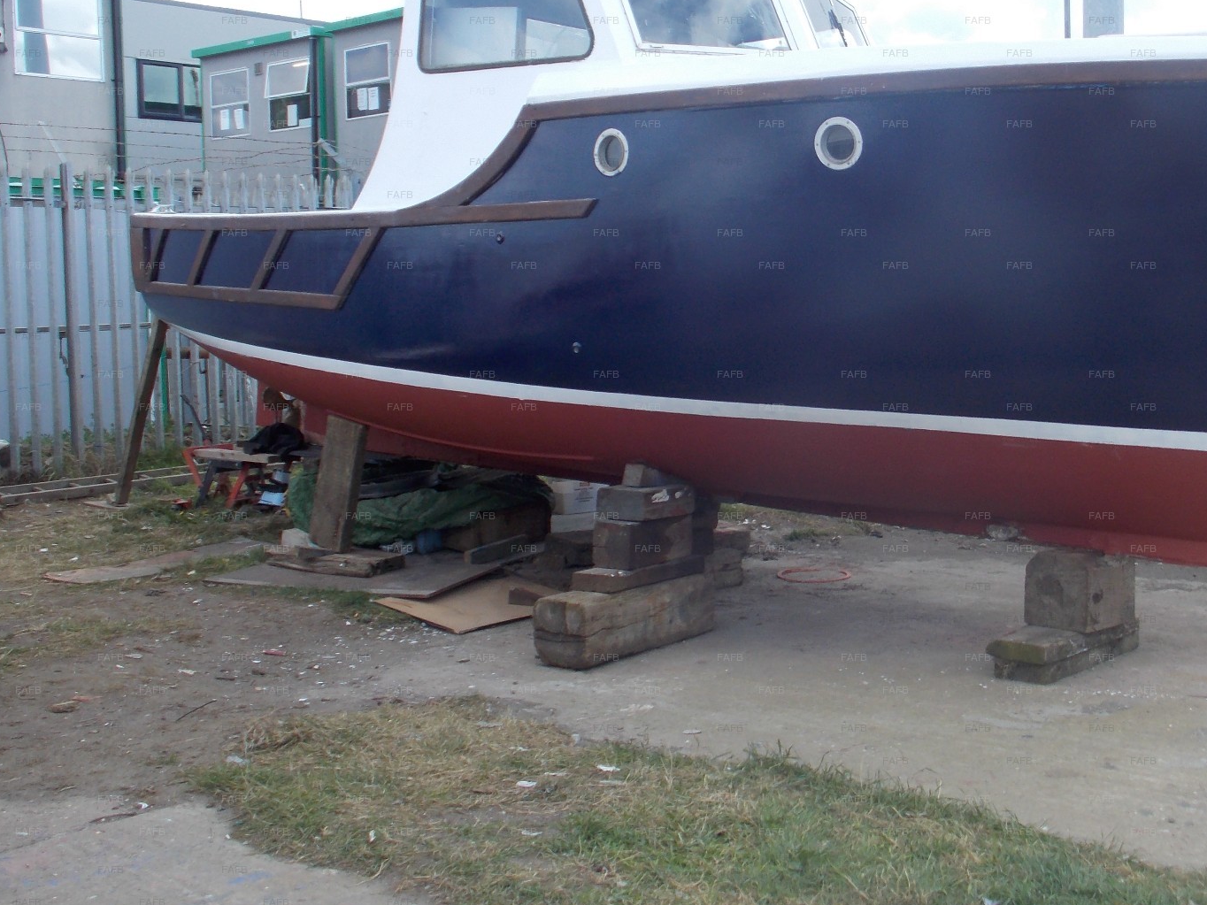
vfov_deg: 32.7
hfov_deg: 42.6
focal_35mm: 44
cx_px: 767
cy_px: 349
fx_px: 1534
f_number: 3.3
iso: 80
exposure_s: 1/320
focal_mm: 5.3
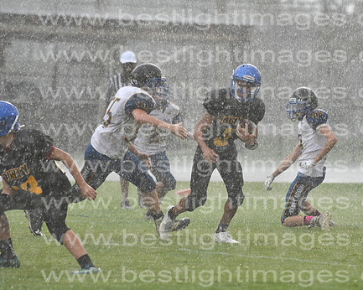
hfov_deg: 7.3
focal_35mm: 264
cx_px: 231
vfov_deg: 5.9
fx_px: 2835
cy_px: 148
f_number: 4.5
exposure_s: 1/1000
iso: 1000
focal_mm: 140
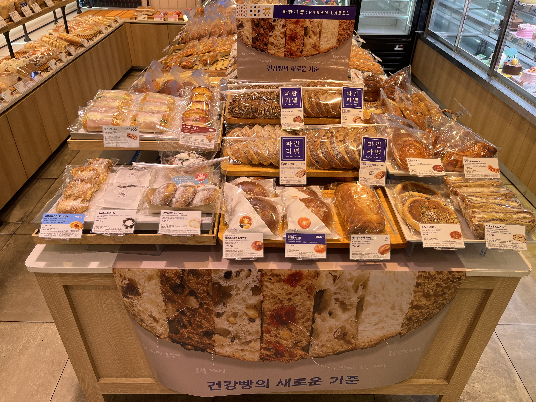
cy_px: 201
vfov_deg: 53.1
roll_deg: -1.8
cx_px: 268
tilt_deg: -34.2
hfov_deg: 67.3
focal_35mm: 26
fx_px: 403
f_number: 1.6
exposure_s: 1/175
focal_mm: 5.1
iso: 40
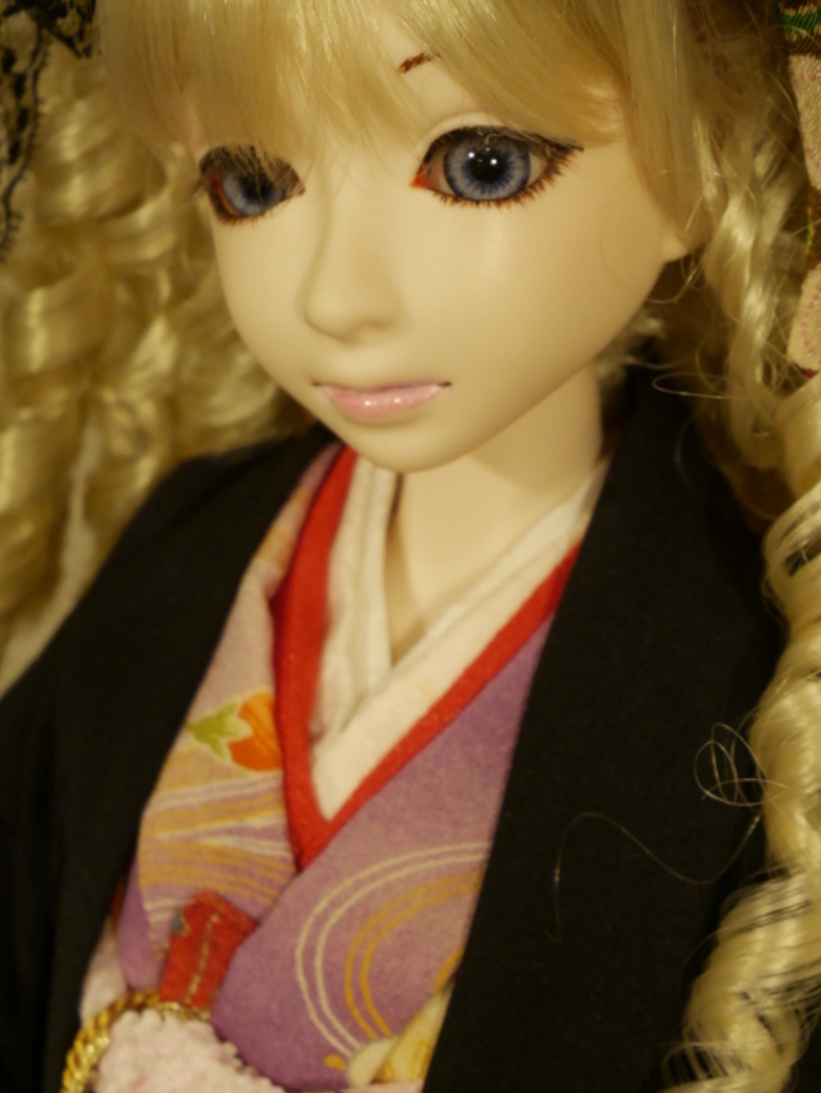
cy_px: 541
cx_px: 453
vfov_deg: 19.1
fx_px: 3253
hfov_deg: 14.4
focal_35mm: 103
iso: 800
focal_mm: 32
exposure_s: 1/100
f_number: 5.6
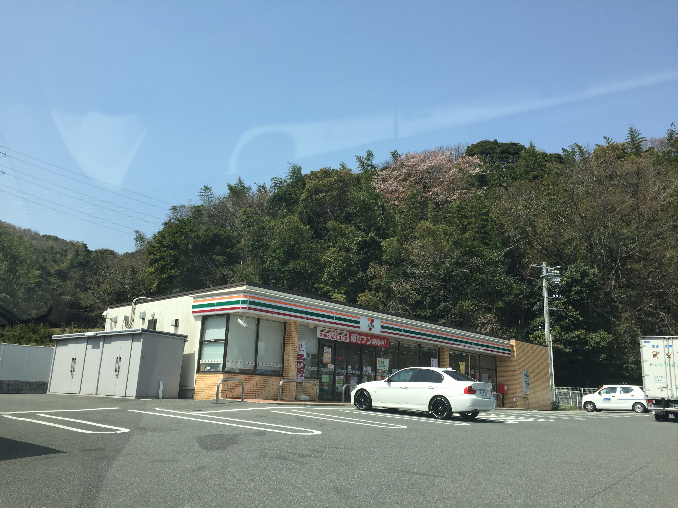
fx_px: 568
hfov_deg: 61.7
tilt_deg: +14.4
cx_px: 339
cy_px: 254
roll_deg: -1.8
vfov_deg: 48.2
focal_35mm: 29
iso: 32
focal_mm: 4.15
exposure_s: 1/1130
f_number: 2.2
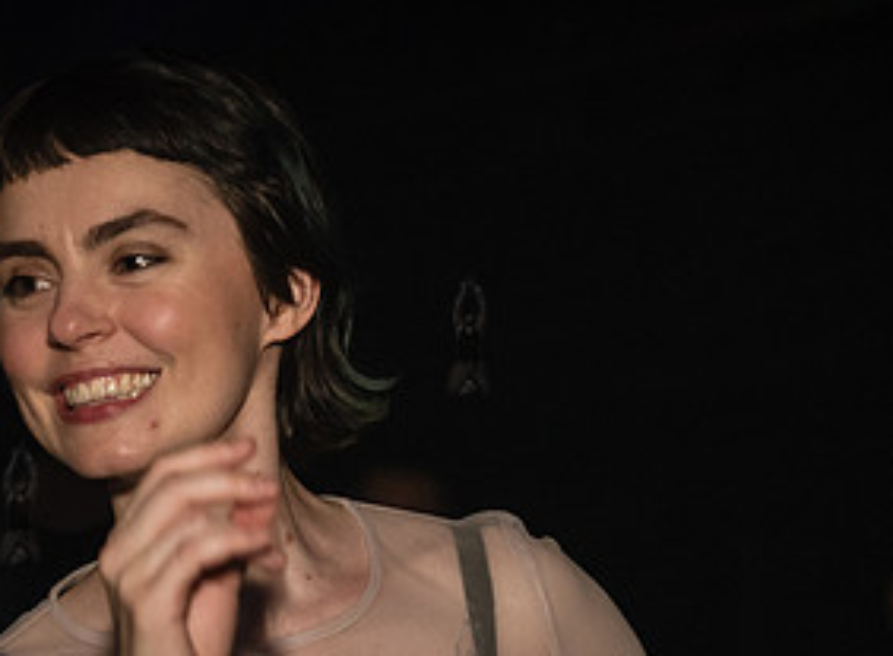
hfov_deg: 13.8
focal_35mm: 144
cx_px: 240
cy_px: 761
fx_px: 3687
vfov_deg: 10.0
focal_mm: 58
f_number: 3.5
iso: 2000
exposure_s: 1/250
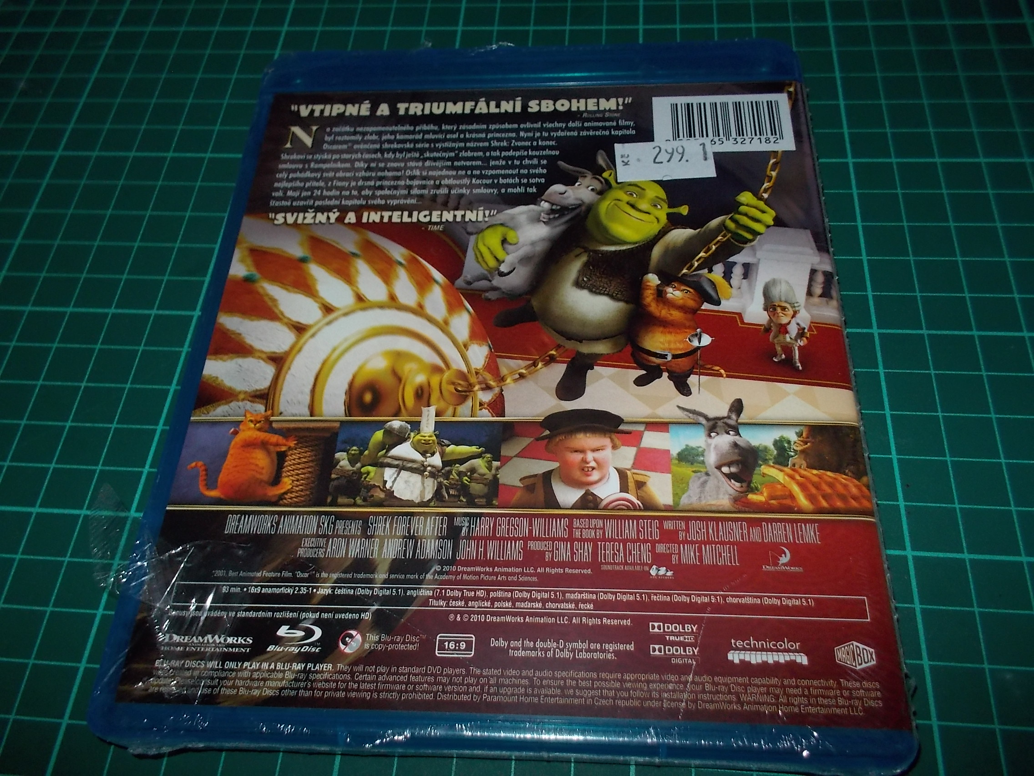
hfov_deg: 61.7
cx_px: 517
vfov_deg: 48.2
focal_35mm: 29
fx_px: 866
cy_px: 388
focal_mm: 4.1
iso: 200
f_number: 3.3
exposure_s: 1/30
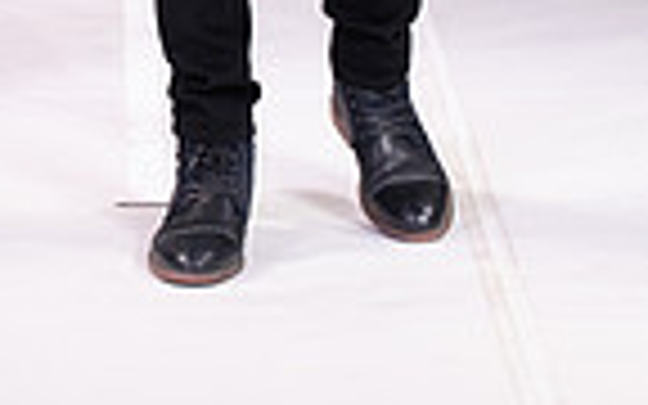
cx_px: 128
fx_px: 4397
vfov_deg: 5.1
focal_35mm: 249
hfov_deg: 8.4
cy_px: -522
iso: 2000
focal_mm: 78
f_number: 5.6
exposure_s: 1/400
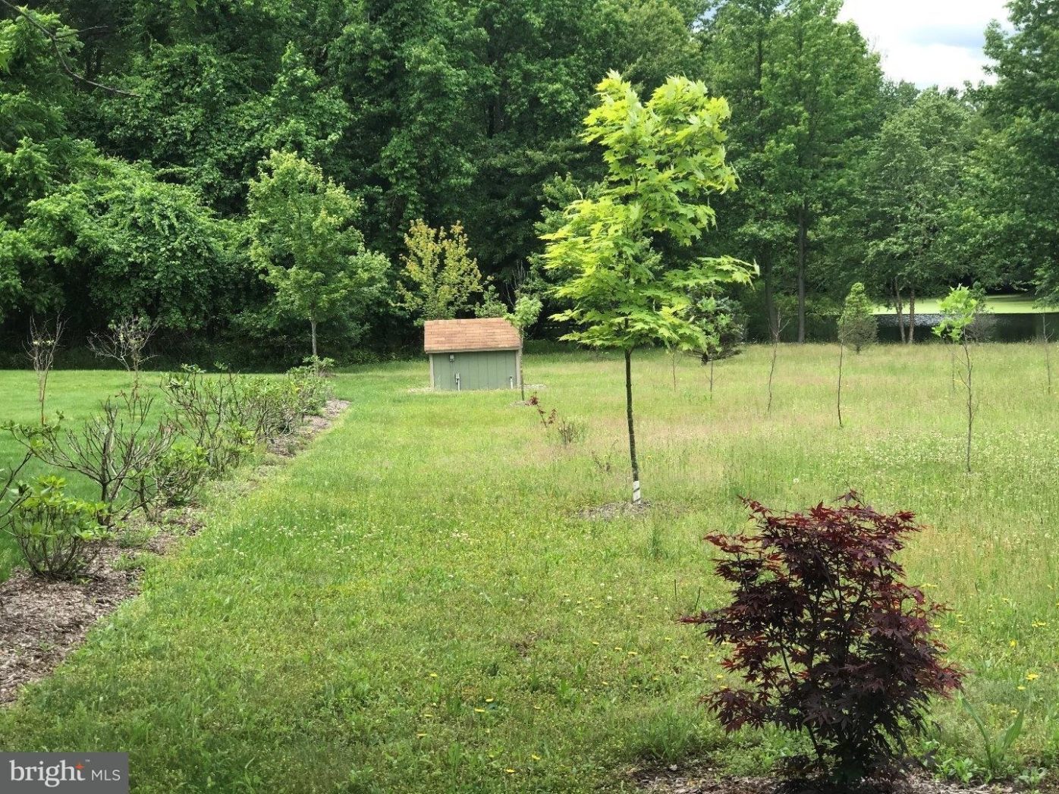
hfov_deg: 33.8
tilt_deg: -3.3
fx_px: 1744
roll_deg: +2.9
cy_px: 397
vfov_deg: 25.7
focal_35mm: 57
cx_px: 530
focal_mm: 6.6
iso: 20
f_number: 2.8
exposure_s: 1/277
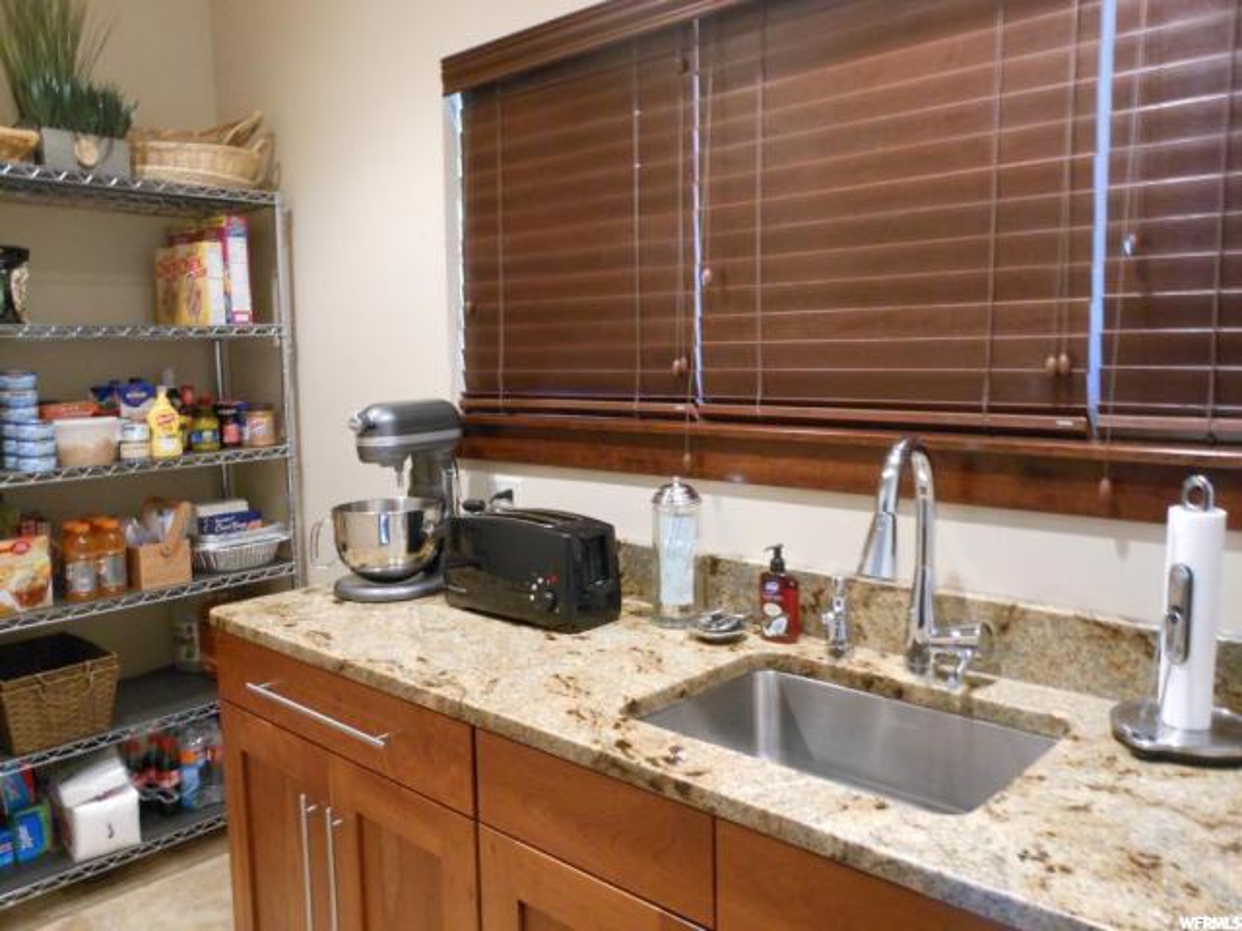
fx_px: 1005
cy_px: 466
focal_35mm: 28
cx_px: 621
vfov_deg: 49.7
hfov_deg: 63.4
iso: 400
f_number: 3.7
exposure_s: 1/5
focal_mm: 5
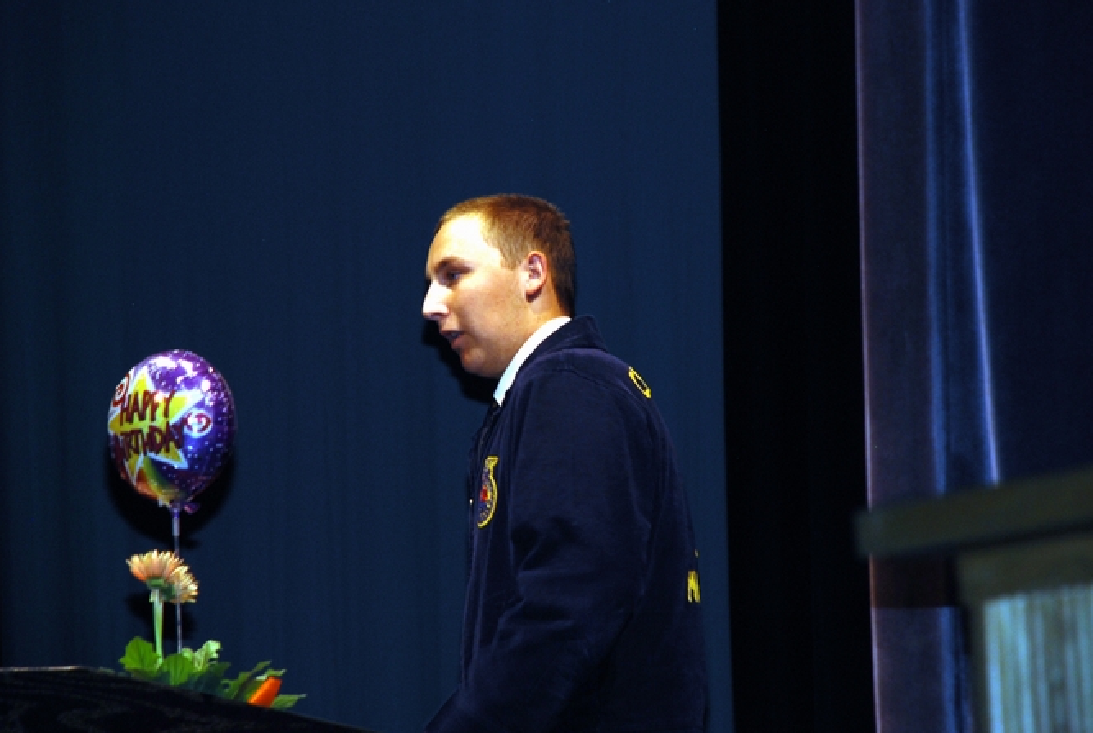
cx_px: 518
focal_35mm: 228
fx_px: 6920
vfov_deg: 6.1
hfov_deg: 9.0
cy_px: 323
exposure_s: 1/60
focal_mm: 135
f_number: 5.6
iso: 220
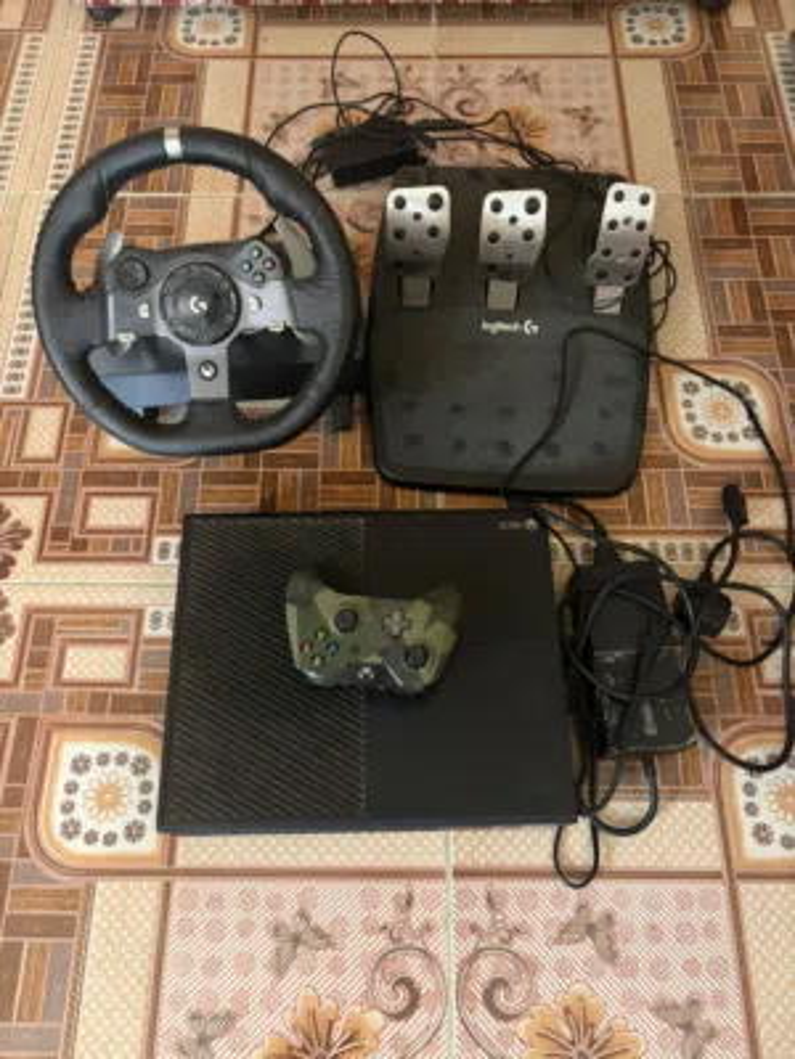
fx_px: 796
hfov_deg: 53.1
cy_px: 530
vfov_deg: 67.3
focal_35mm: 26
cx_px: 398
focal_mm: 5.96
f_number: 1.6
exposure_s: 1/30
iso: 800
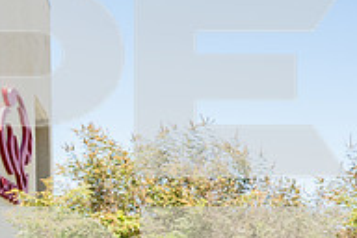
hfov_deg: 17.9
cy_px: 306
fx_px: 1051
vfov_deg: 12.5
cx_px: -119
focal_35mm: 106
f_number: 8
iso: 200
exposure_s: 1/125
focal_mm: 35
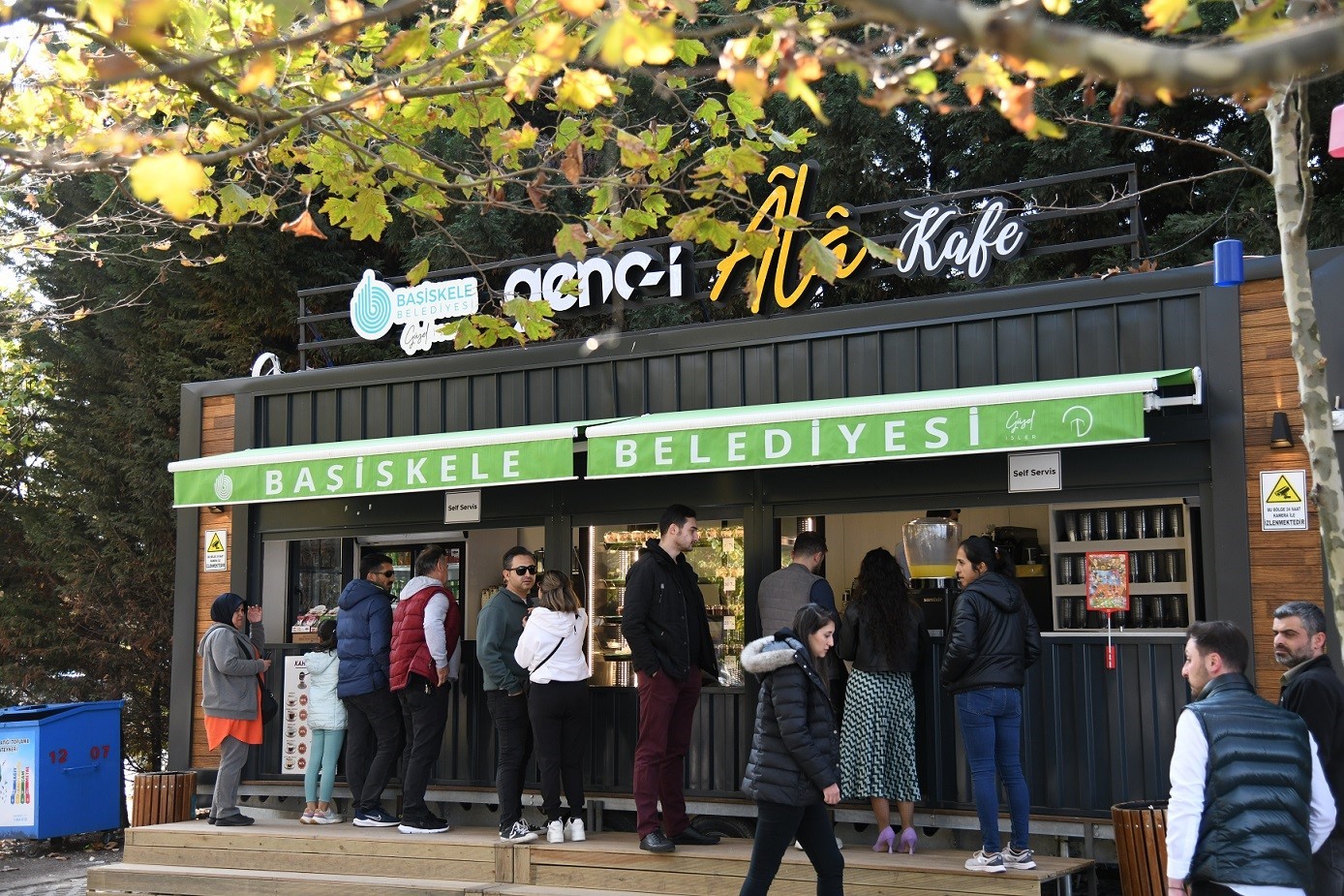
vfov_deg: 28.1
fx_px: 1792
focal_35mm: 48
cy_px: 448
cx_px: 672
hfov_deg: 41.1
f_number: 4
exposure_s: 1/400
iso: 800
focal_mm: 48
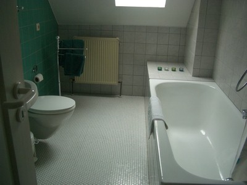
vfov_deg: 40.7
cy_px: 92
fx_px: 250
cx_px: 124
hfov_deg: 52.6
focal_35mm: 35
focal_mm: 5.8
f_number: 2.6
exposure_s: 1/100
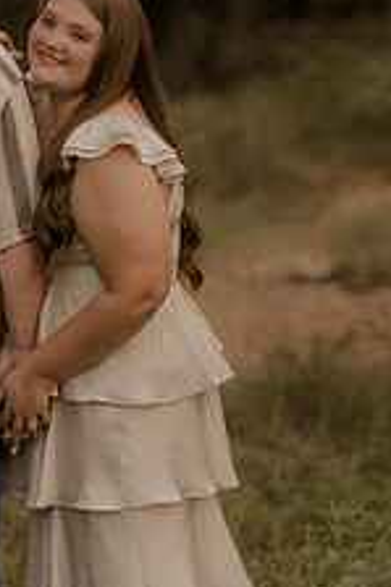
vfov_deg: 8.1
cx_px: 31
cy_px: 63
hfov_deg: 5.4
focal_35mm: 255
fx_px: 4160
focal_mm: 85
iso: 100
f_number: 2
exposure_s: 1/200
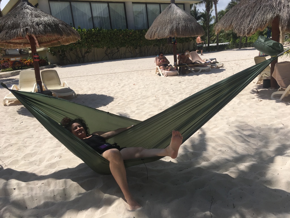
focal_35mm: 29
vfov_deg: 48.2
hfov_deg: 61.7
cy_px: 109
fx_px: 243
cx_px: 145
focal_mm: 4.15
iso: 25
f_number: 2.2
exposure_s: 1/3663
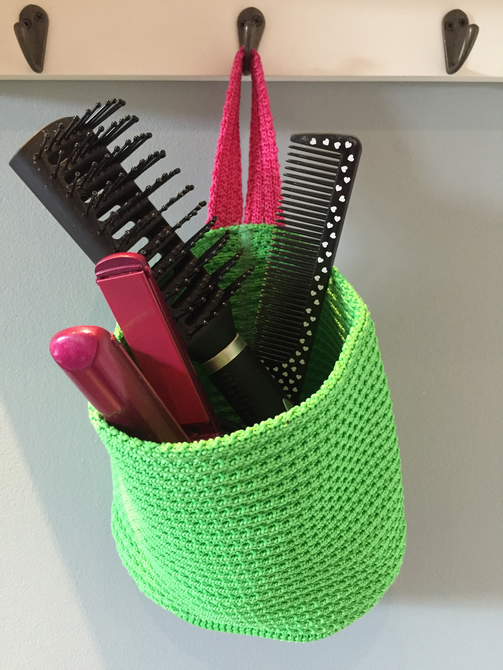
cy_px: 335
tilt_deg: -5.0
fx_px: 562
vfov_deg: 61.7
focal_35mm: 29
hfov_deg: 48.2
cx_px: 252
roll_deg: +1.1
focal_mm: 4.15
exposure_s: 1/17
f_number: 2.2
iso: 250
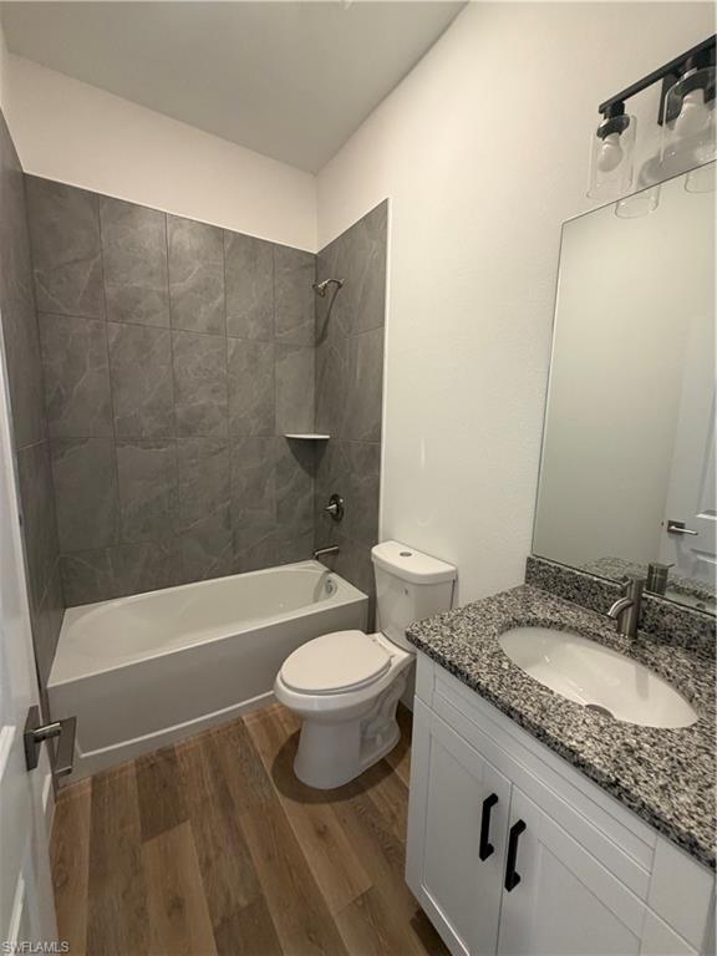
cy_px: 478
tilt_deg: -7.5
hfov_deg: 85.7
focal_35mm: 14
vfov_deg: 102.1
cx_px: 358
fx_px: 387
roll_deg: -1.8
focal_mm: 2.22
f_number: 2.2
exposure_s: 1/60
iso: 200
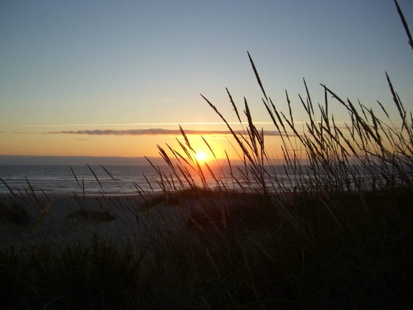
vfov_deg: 37.7
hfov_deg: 49.0
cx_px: 206
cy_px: 155
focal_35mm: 38
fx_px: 453
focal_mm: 7.9
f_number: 2.8
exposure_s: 1/500
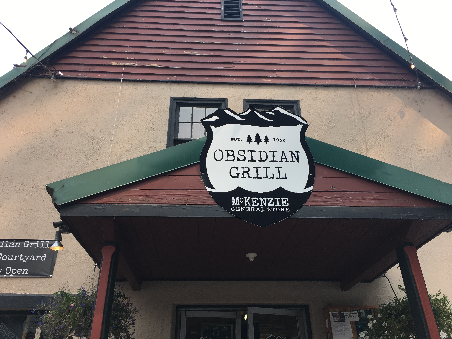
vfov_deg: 48.2
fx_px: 379
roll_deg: +1.0
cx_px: 226
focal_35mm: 29
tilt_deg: +30.2
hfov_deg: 61.7
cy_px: 170
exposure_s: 1/444
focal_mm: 4.15
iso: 25
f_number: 2.2
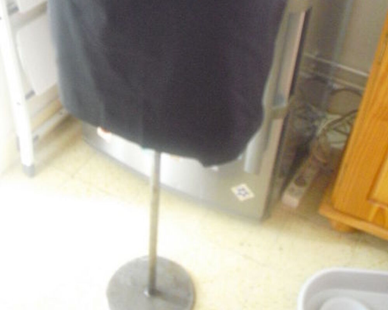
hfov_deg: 39.6
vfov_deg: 31.2
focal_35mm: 47
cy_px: 59
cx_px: 194
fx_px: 540
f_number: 3.1
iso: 800
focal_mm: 6.3
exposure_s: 1/20
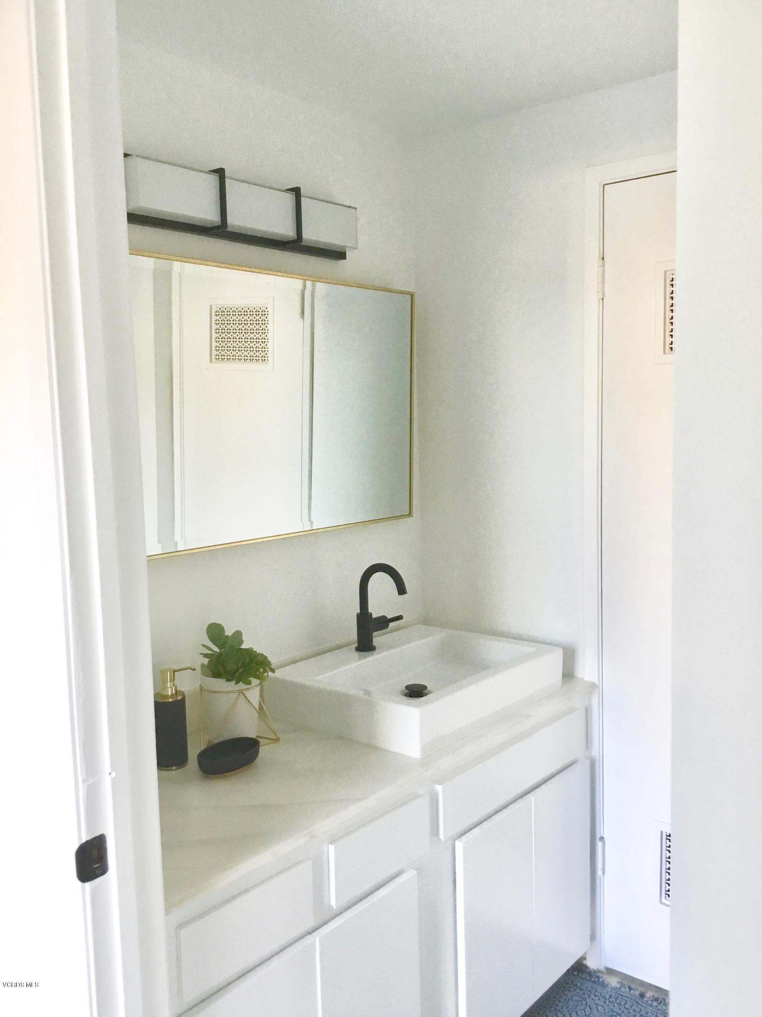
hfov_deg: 45.4
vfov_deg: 58.4
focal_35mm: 31
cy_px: 508
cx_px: 381
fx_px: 910
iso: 50
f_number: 2.4
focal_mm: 3.3
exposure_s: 1/33
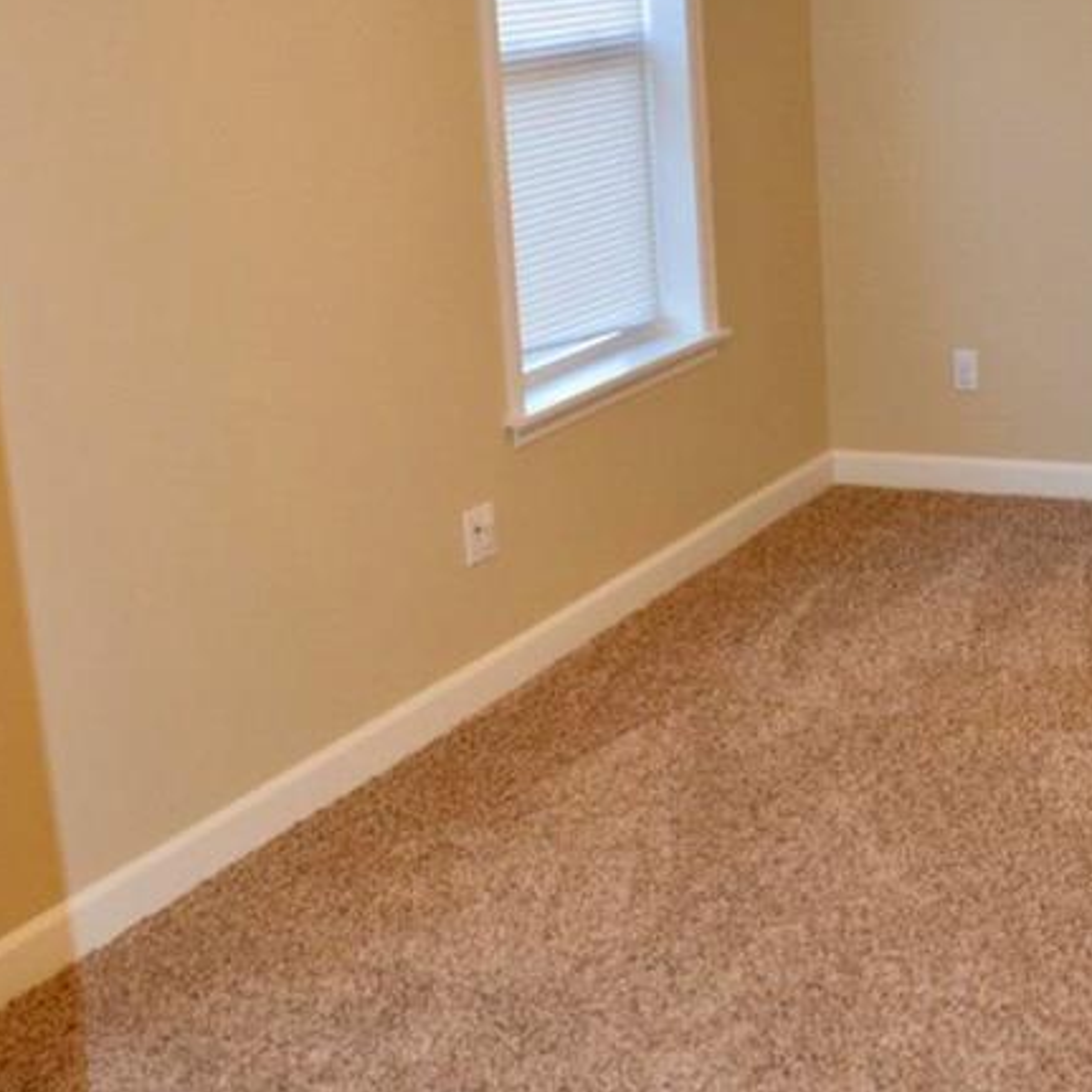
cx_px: 879
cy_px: 628
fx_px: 2534
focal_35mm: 71
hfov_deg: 23.9
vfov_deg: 24.3
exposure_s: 1/80
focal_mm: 20
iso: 800
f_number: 4.5
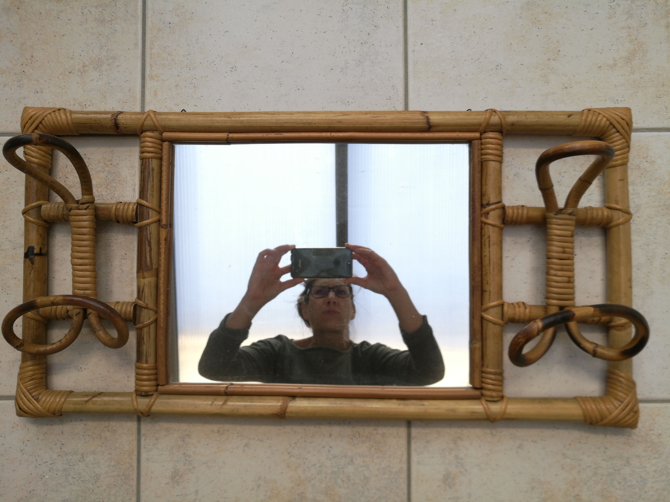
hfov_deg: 65.3
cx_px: 335
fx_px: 523
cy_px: 251
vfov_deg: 51.4
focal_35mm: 27
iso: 50
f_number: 2.2
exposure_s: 1/164
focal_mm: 4.5
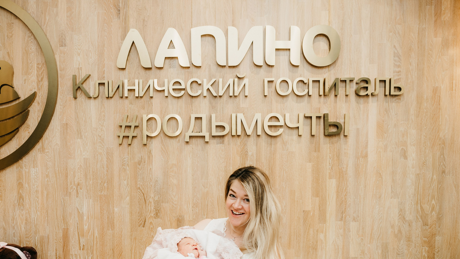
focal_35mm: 37
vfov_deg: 31.3
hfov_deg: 53.5
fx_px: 451
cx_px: 174
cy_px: 203
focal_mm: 26
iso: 160
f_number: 3.2
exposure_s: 1/160
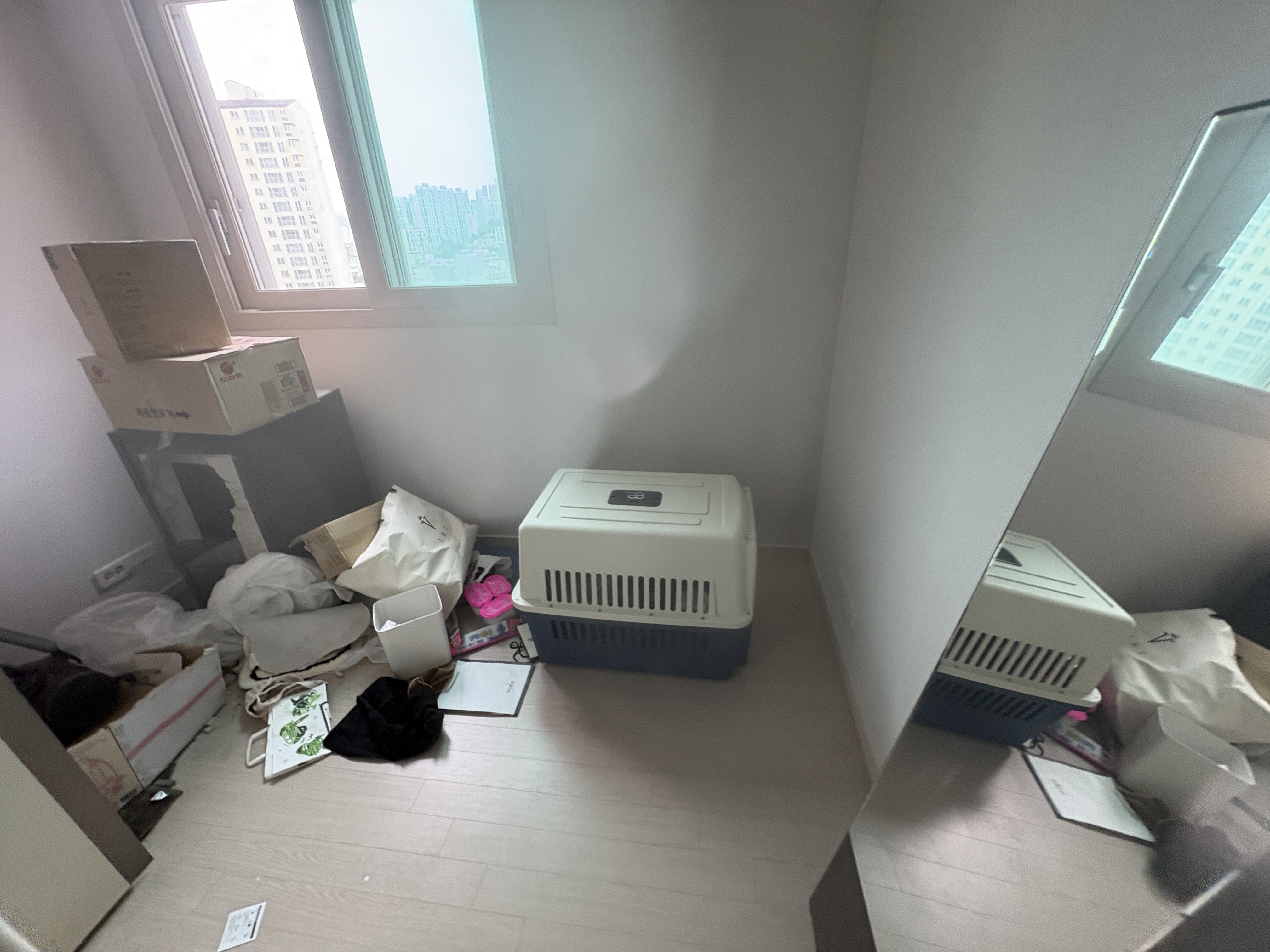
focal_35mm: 14
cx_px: 635
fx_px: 514
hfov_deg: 102.1
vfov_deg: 85.7
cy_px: 476
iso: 320
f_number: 2.2
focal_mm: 2.22
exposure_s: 1/60
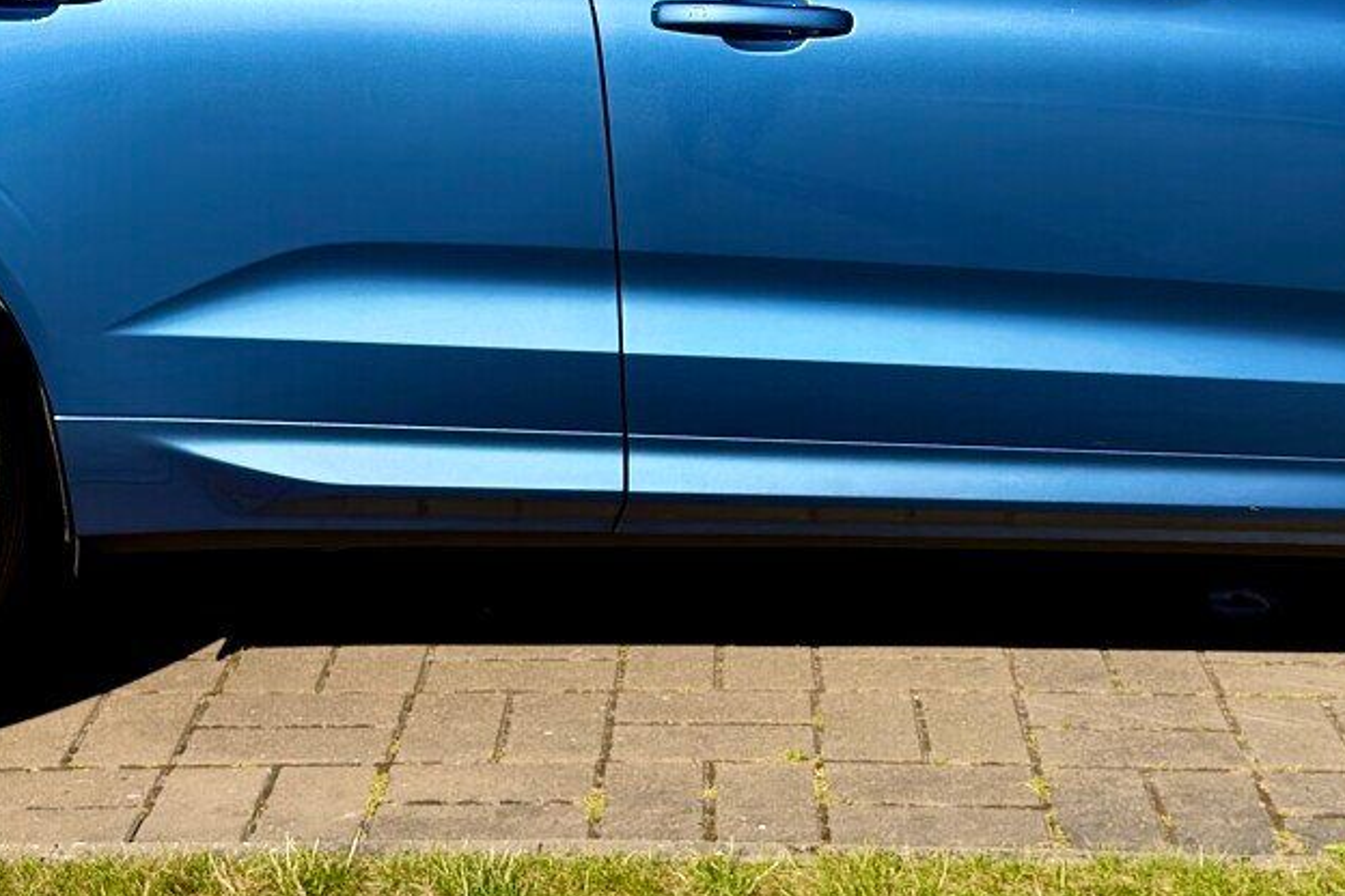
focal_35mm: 78
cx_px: 716
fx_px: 2914
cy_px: -25
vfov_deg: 17.1
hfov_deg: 26.0
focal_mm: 6.76
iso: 100
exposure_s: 1/5348
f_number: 1.78
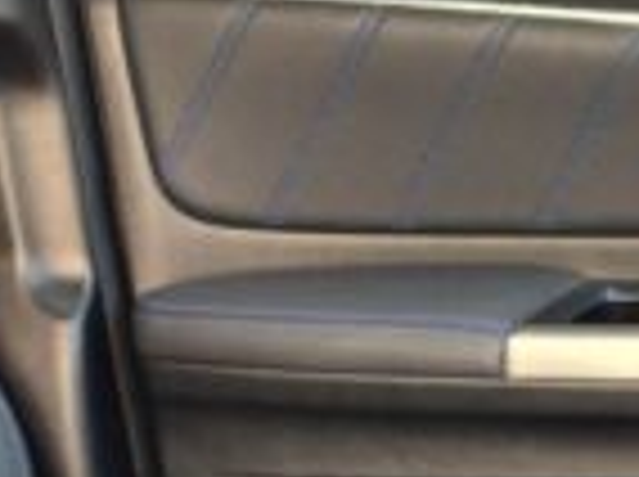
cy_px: 662
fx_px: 2396
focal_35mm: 130
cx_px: -580
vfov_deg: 11.0
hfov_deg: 13.4
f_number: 1.8
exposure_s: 1/180
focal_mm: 5.4
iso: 80
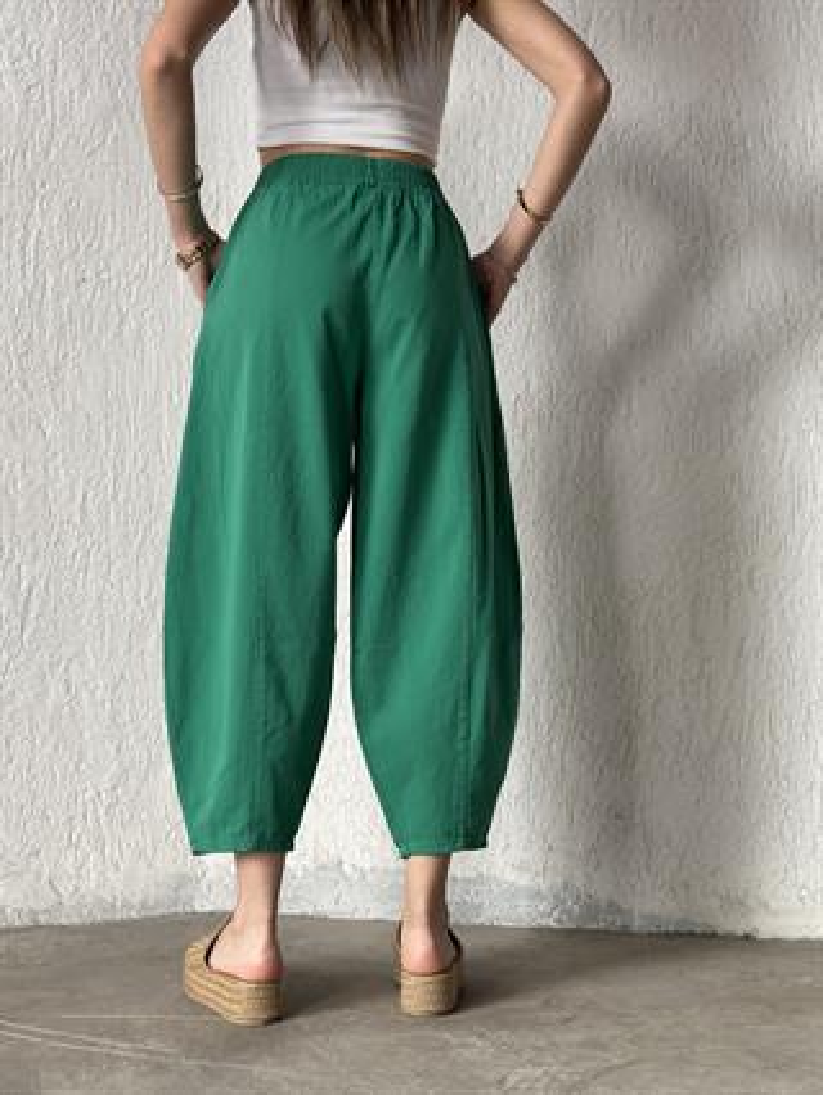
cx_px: 412
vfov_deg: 39.6
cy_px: 548
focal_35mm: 48
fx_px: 1520
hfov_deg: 30.3
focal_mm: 6.86
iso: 100
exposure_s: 1/121
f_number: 1.78
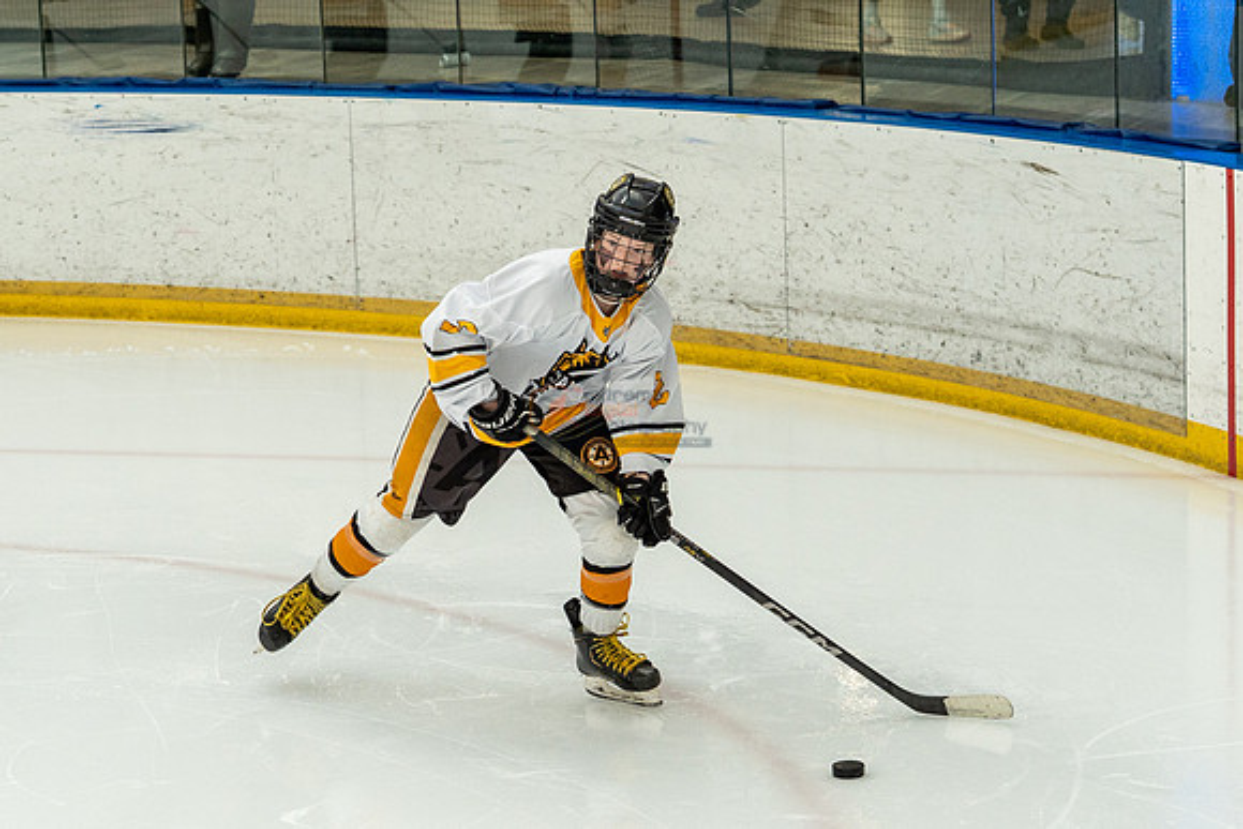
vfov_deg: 12.6
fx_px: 3758
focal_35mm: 109
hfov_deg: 18.7
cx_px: 408
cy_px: 556
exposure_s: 1/1600
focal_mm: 50
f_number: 3.5
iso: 800
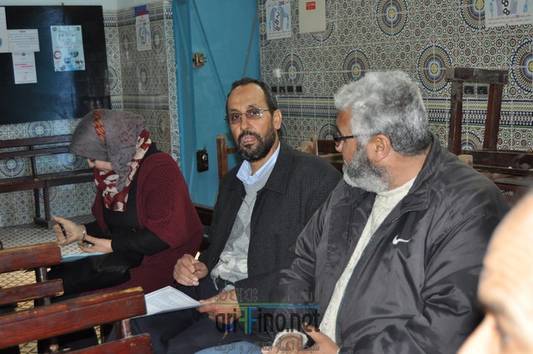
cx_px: 266
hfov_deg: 37.9
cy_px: 177
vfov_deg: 25.7
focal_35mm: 52
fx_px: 776
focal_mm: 35
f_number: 4.5
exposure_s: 1/60
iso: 800
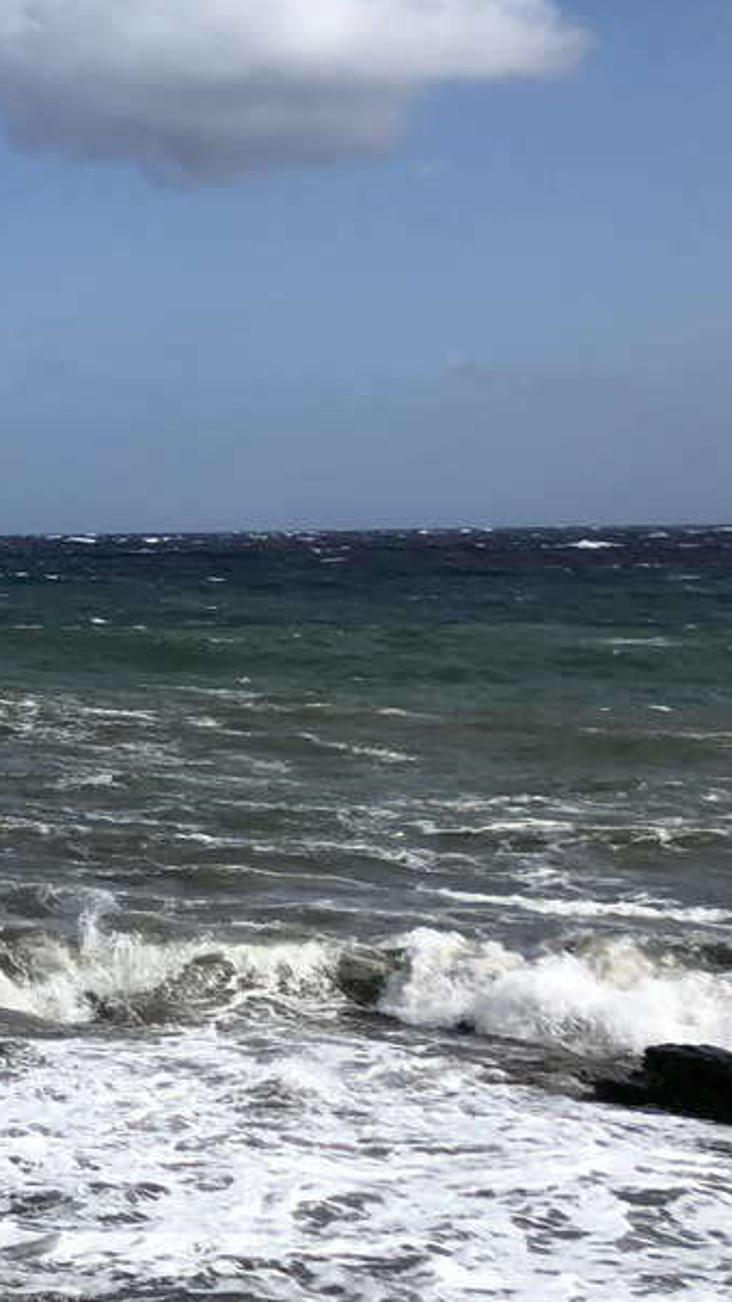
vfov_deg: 26.2
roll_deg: +2.2
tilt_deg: +1.5
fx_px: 2796
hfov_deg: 12.6
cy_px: 516
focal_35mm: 81
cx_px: -838
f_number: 1.8
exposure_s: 1/3690
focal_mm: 4
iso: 25
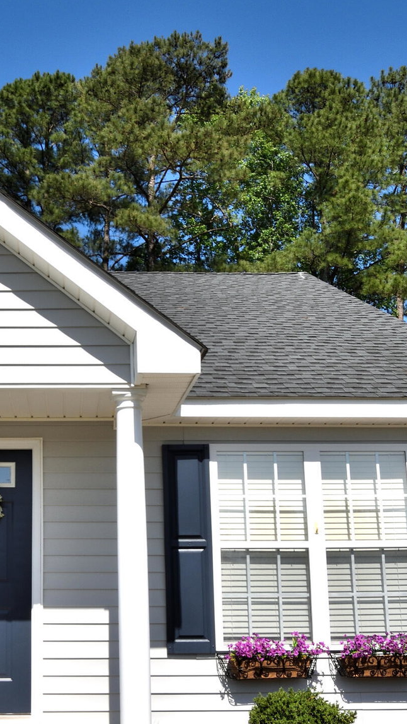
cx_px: 69
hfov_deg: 25.4
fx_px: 882
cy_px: 447
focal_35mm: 46
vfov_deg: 44.3
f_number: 13
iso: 100
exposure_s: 1/200
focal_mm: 14
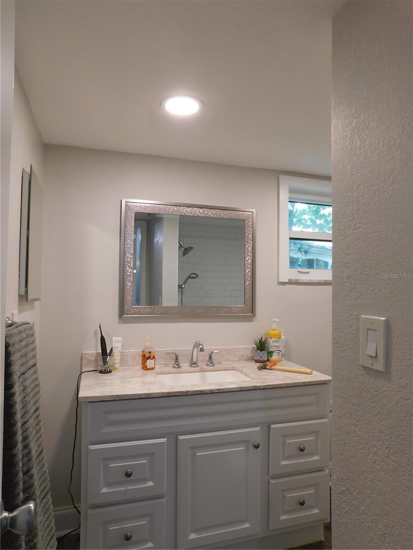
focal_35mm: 23
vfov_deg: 73.9
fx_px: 366
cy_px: 275
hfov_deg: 58.9
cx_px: 206
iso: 125
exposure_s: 1/30
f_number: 3
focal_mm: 4
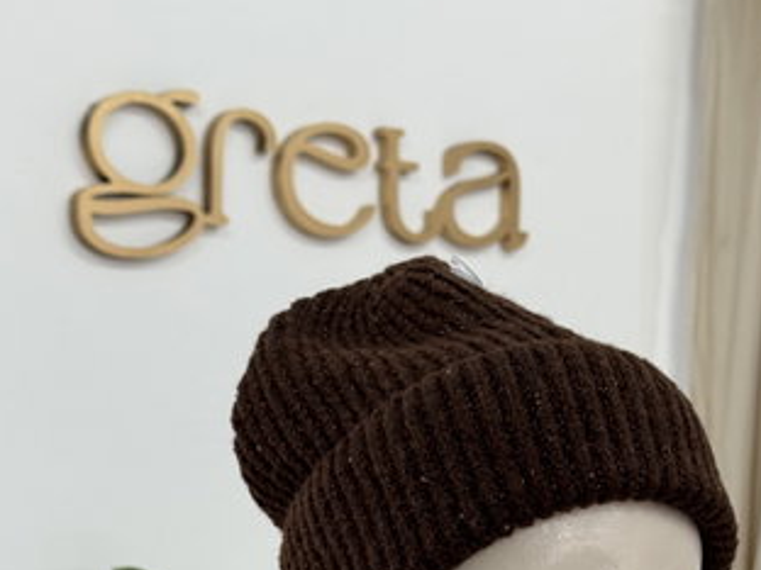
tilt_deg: -6.0
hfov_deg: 23.8
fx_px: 1803
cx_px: 424
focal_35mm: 82
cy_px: 610
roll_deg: -0.4
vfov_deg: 17.4
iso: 64
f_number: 1.78
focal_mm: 6.76
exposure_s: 1/50
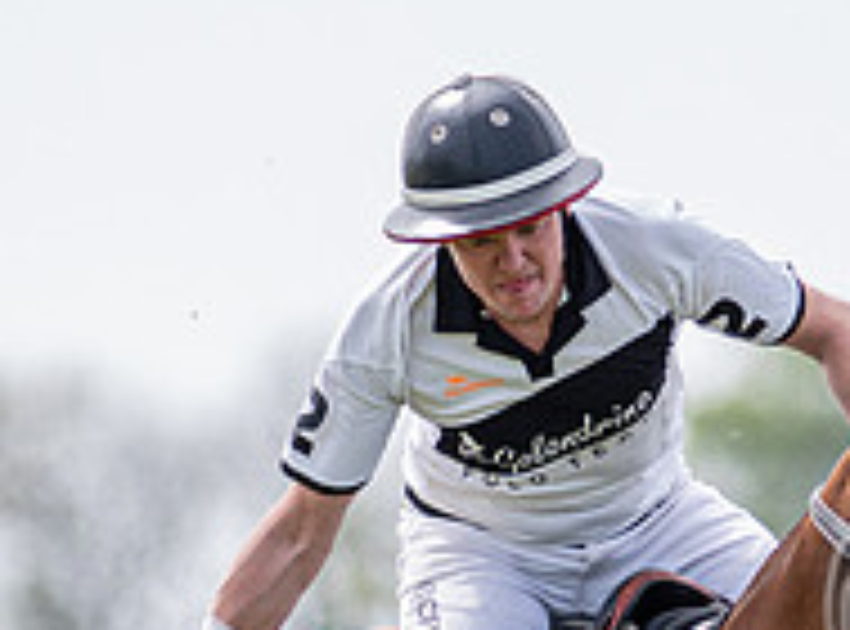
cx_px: 455
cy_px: 970
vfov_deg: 0.9
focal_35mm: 1640
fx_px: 40092
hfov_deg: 1.2
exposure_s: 1/3200
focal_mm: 300
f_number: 3.2
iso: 400
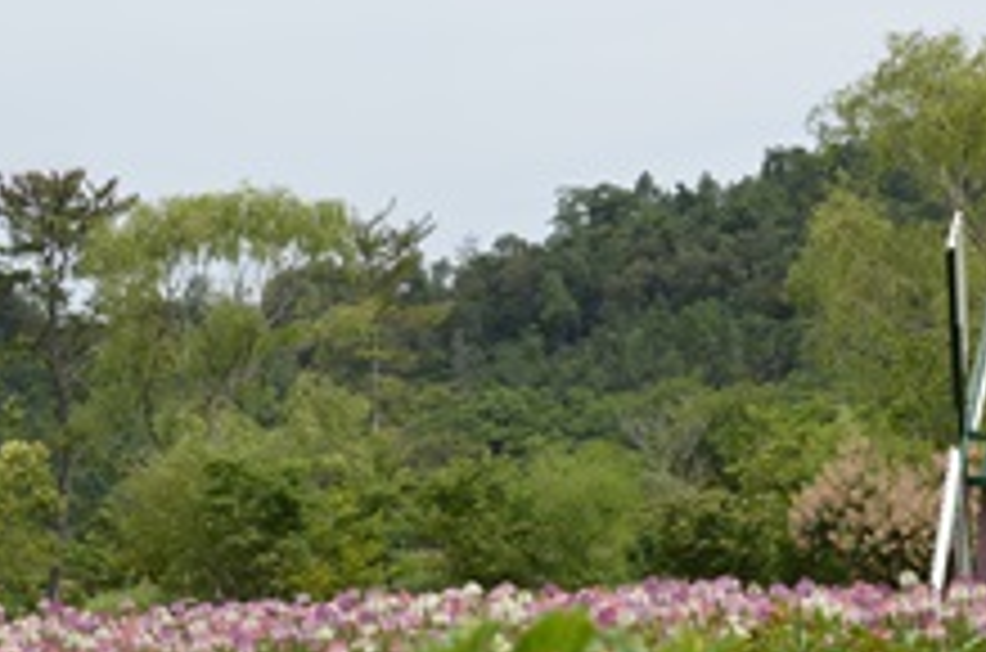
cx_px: 576
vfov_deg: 12.6
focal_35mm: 108
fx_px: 2952
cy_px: 322
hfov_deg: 18.9
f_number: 5.6
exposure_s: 1/500
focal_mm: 35
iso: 100
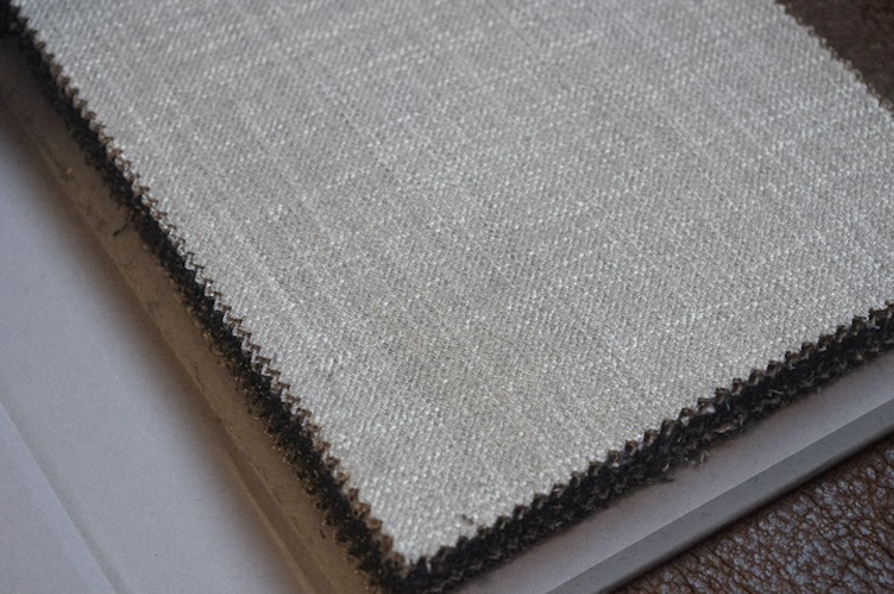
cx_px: 447
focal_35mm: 82
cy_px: 297
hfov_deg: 24.8
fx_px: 2034
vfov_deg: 16.6
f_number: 8
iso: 6400
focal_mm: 55
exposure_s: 1/125
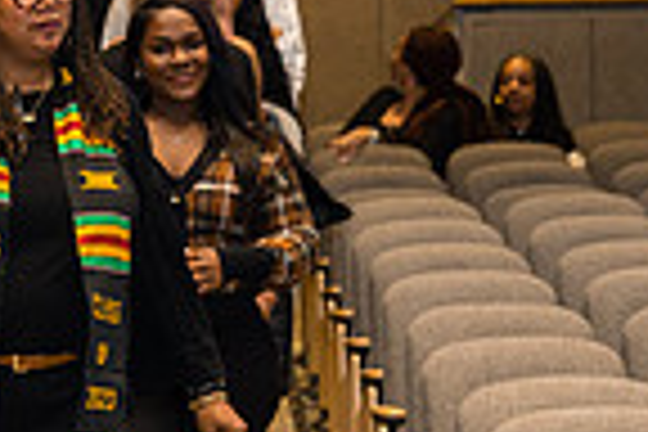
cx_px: -32
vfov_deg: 5.0
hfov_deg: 7.5
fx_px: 4896
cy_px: 331
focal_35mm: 272
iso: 1250
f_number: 2.8
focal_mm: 67.6
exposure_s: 1/250
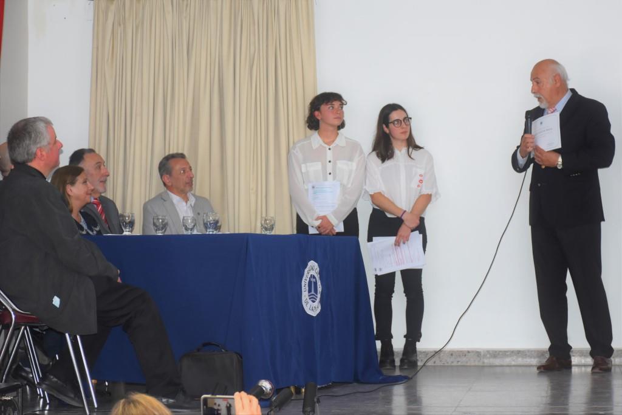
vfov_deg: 15.2
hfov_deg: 22.6
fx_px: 1555
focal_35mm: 90
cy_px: 208
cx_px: 311
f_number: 5
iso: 800
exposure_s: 1/80
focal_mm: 60
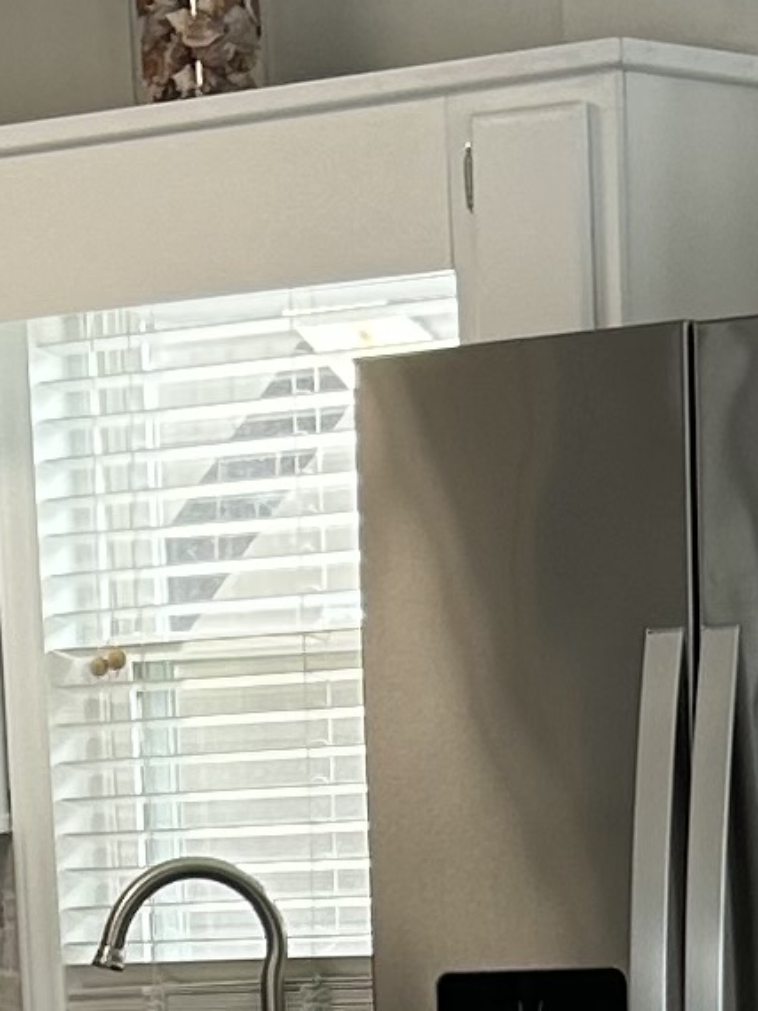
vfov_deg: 9.9
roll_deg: +2.9
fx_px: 5376
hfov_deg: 8.1
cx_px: 240
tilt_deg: -13.3
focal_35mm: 184
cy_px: 2050
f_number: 1.5
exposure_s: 1/120
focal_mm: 5.7
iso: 40
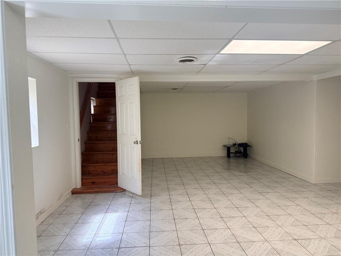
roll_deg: +0.0
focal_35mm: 24
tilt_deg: -2.3
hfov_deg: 71.6
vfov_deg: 56.8
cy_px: 128
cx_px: 170
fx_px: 236
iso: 200
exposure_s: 1/196
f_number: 1.78
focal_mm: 6.76
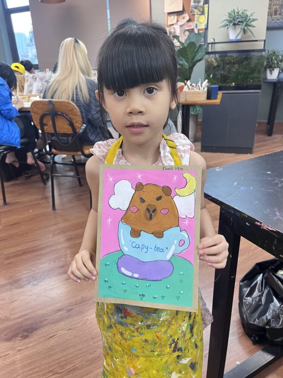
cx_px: 142
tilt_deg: -25.2
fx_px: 283
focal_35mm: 26
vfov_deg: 67.3
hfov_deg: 53.1
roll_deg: +3.3
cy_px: 189
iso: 125
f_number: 1.6
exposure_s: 1/80
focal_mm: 5.1
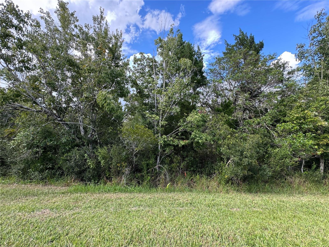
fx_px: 133
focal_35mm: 14
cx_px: 164
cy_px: 124
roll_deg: -0.8
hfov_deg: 102.1
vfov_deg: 85.7
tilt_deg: +4.0
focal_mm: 2.22
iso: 50
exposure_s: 1/99
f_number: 2.2
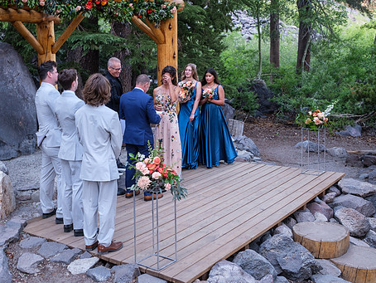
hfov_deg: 43.7
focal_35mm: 43
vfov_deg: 33.6
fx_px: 467
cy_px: 127
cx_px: 160
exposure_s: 1/40
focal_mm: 23
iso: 160
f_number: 3.2
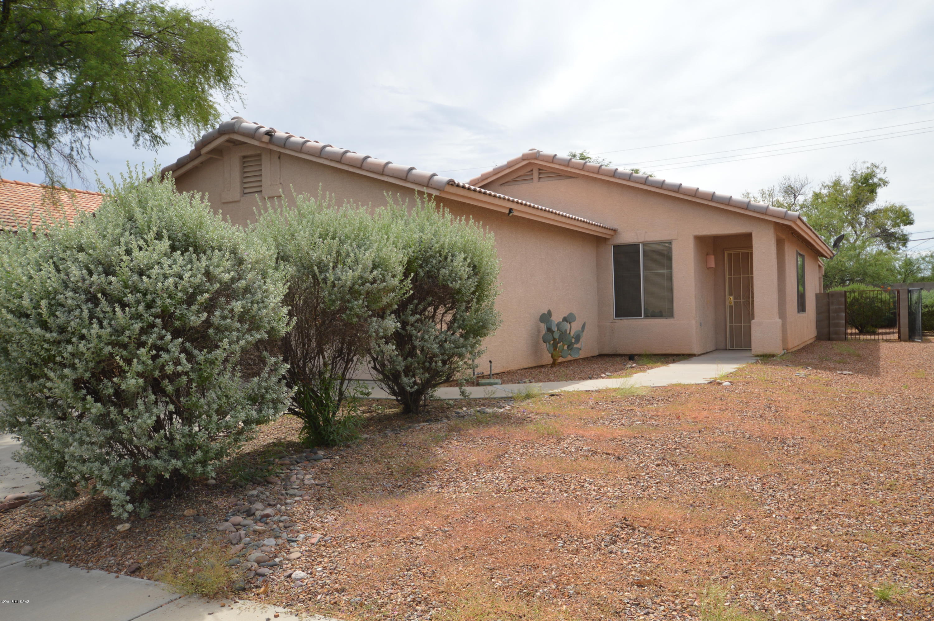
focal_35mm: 28
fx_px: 739
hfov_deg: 64.6
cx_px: 467
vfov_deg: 45.6
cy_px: 310
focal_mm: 19
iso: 100
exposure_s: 1/200
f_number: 9
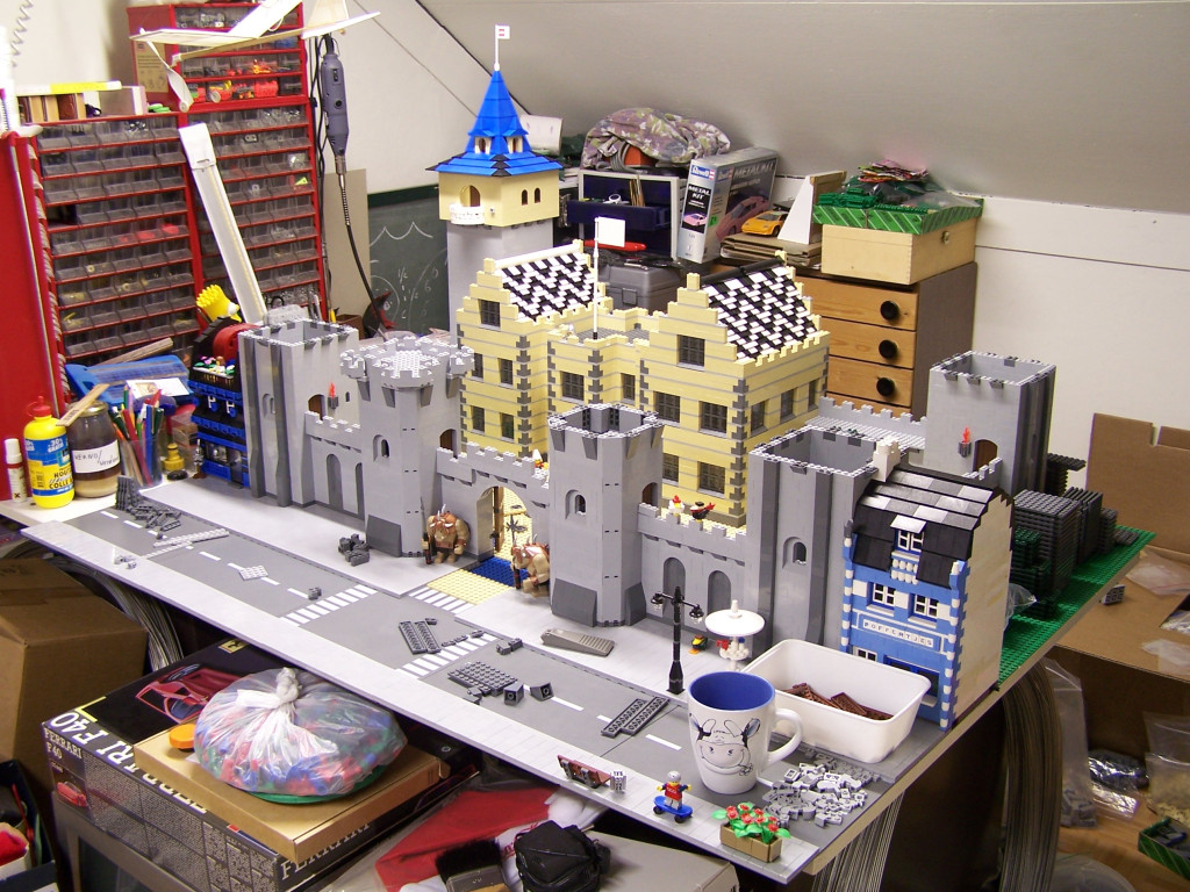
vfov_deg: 37.7
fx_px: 1306
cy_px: 446
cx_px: 595
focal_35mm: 38
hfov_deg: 49.0
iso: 80
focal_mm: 6.3
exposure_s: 1/4
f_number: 2.8
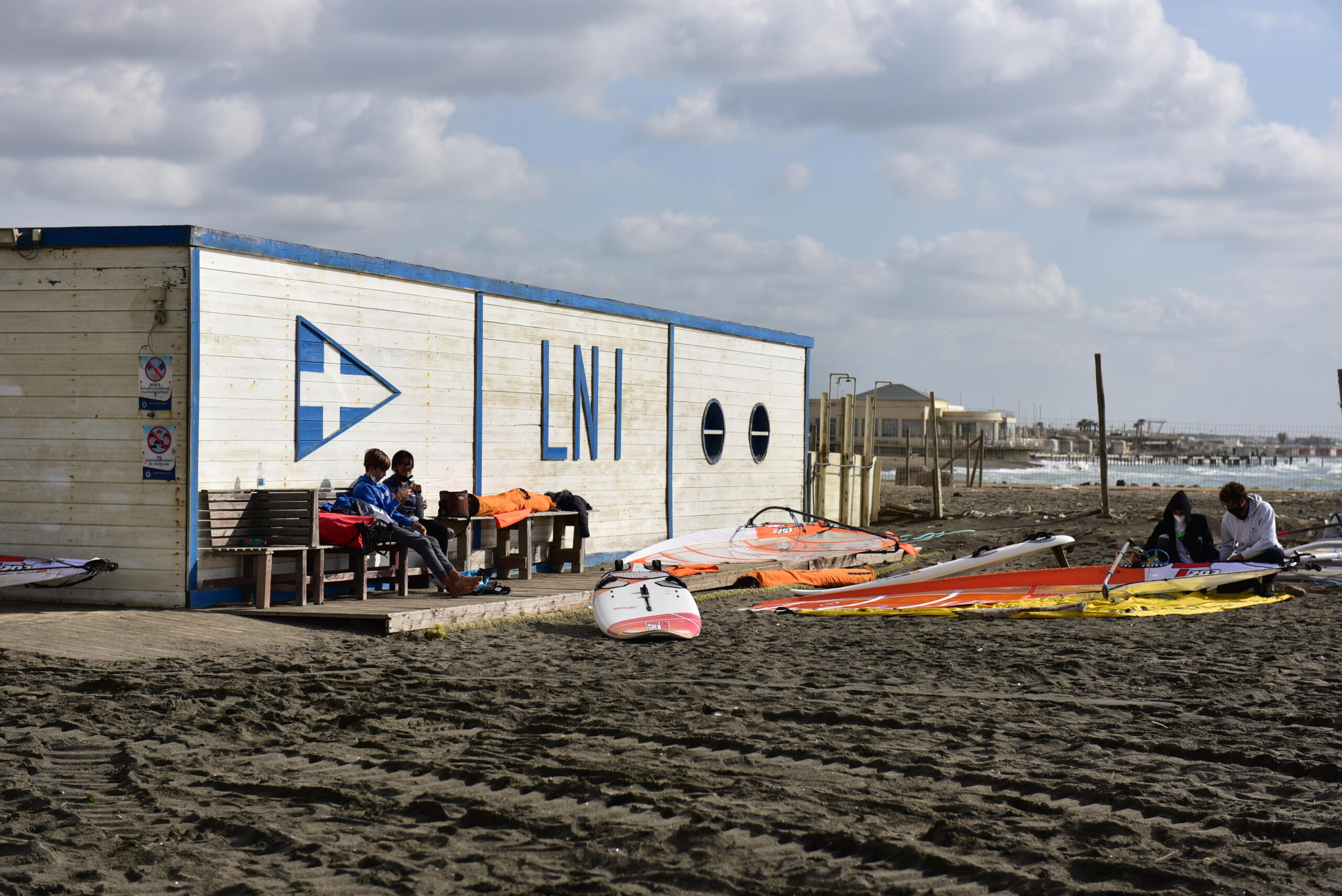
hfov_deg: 28.8
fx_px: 2610
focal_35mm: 70
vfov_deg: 19.5
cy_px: 448
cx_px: 671
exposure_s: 1/1250
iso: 100
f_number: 5
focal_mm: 70
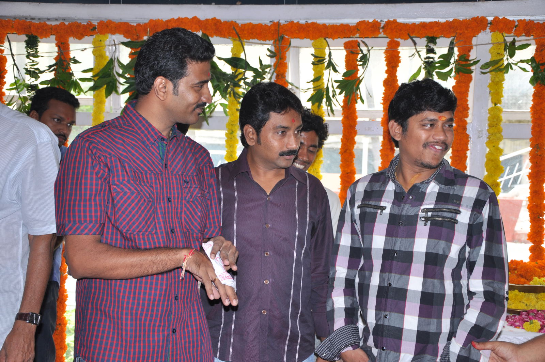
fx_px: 726
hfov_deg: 41.2
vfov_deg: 28.0
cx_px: 272
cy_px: 181
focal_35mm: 48
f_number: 4.5
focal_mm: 32
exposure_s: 1/125
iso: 250
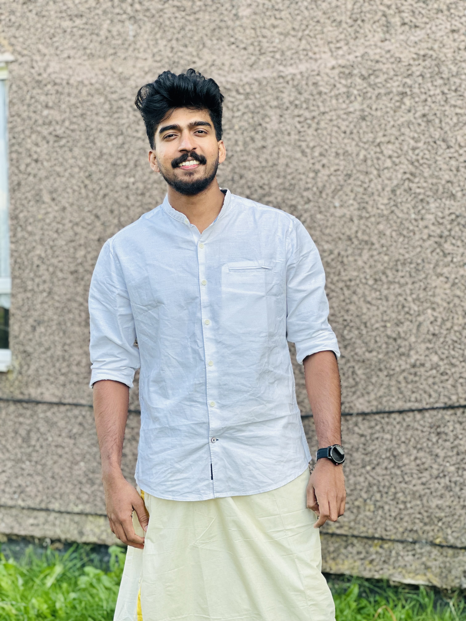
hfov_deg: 19.1
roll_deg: +0.3
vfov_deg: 25.3
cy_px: 310
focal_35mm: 77
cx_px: 233
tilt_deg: -1.3
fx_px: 1382
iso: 32
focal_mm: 9
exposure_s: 1/121
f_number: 2.8
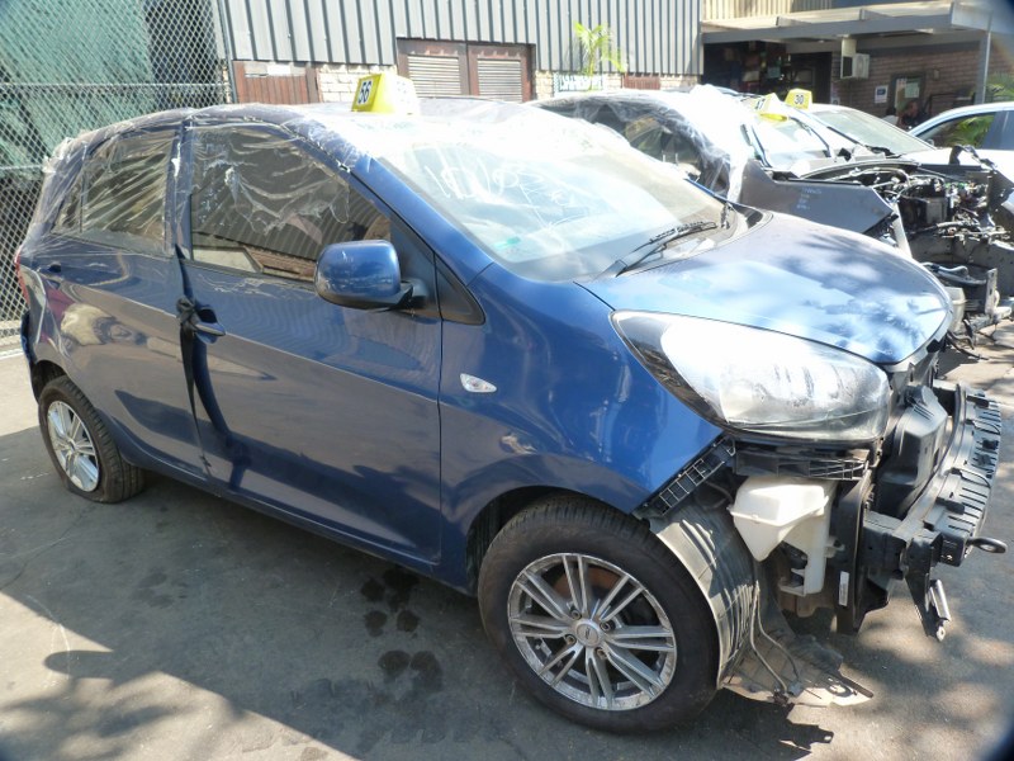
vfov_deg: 54.9
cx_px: 507
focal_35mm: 25
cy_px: 380
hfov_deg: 69.4
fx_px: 732
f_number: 3.6
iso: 125
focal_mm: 4.5
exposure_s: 1/100
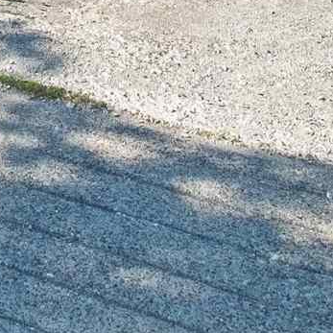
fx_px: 1230
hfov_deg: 15.0
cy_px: -503
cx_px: -45
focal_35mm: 113
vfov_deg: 12.0
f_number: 7.1
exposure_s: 1/2000
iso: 200
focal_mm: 10
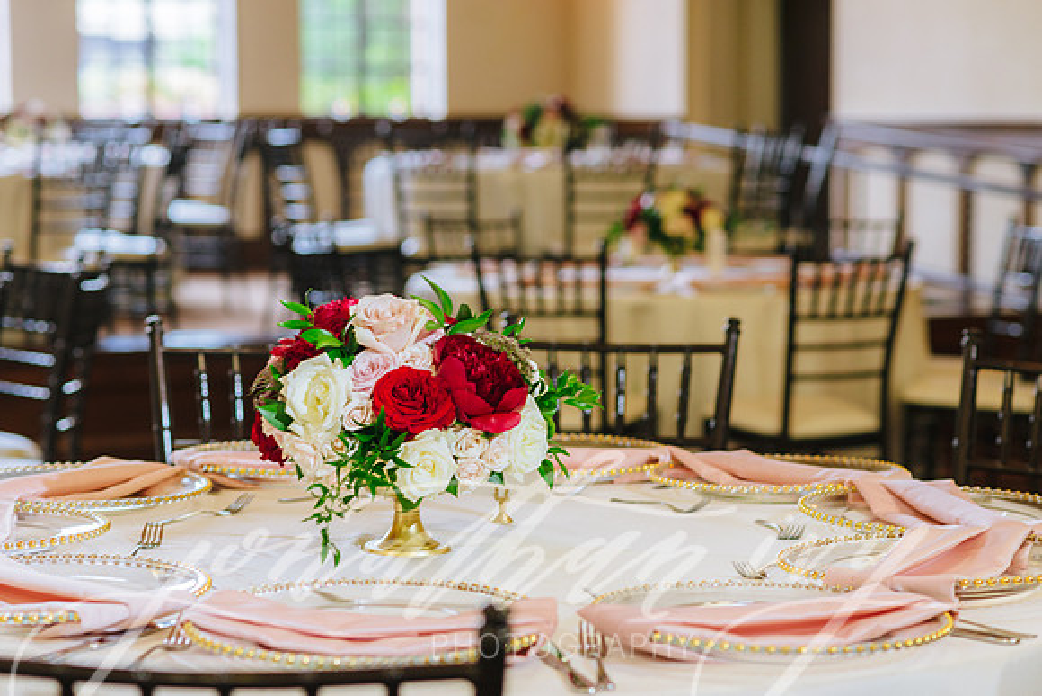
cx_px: 521
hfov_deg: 23.9
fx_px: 2461
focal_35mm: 85
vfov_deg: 16.1
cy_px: 348
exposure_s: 1/160
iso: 400
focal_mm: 85
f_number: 3.5
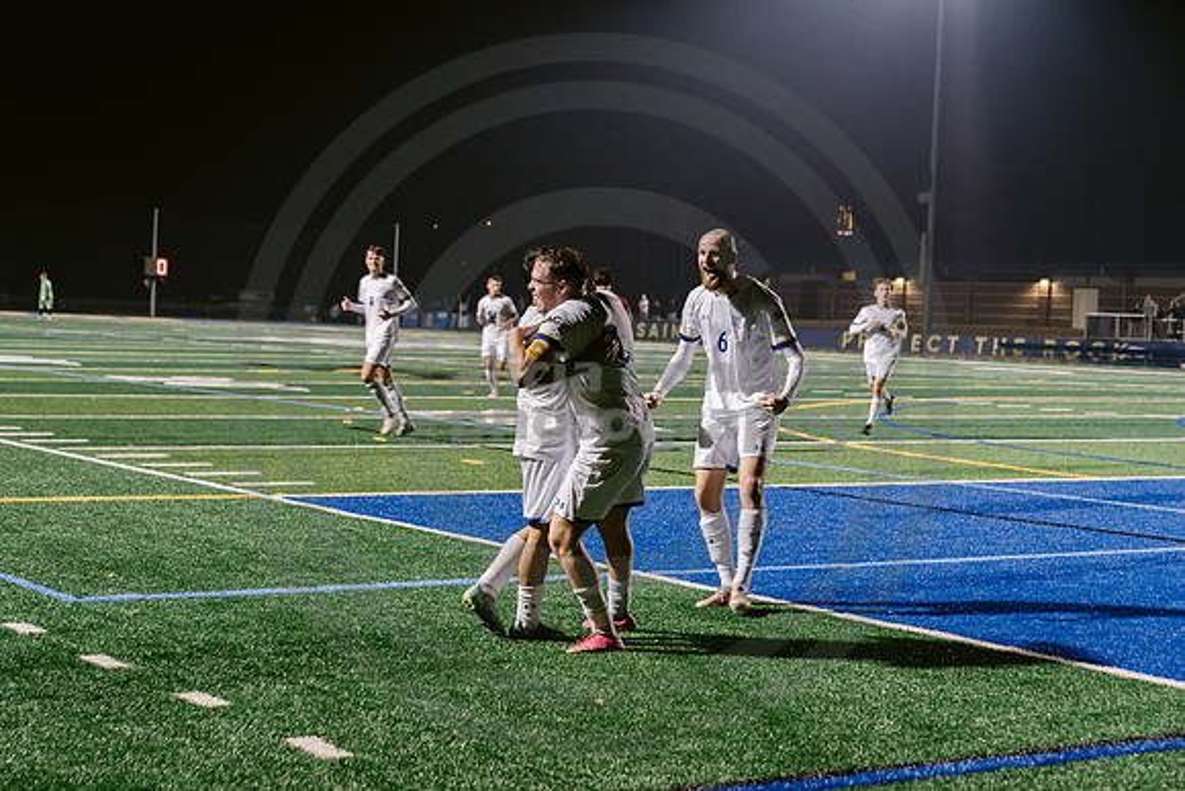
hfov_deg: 28.8
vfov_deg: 19.5
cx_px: 592
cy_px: 396
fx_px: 2305
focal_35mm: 70
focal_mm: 70
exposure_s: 1/160
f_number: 4
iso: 2500
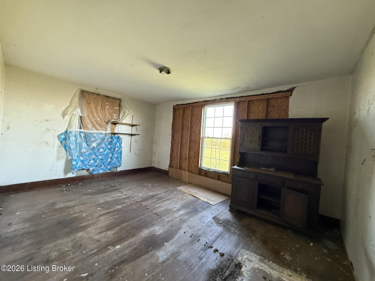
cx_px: 188
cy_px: 140
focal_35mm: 14
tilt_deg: +0.5
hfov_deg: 102.1
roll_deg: -3.6
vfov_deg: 85.7
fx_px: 152
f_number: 2.2
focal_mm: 2.22
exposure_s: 1/60
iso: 400
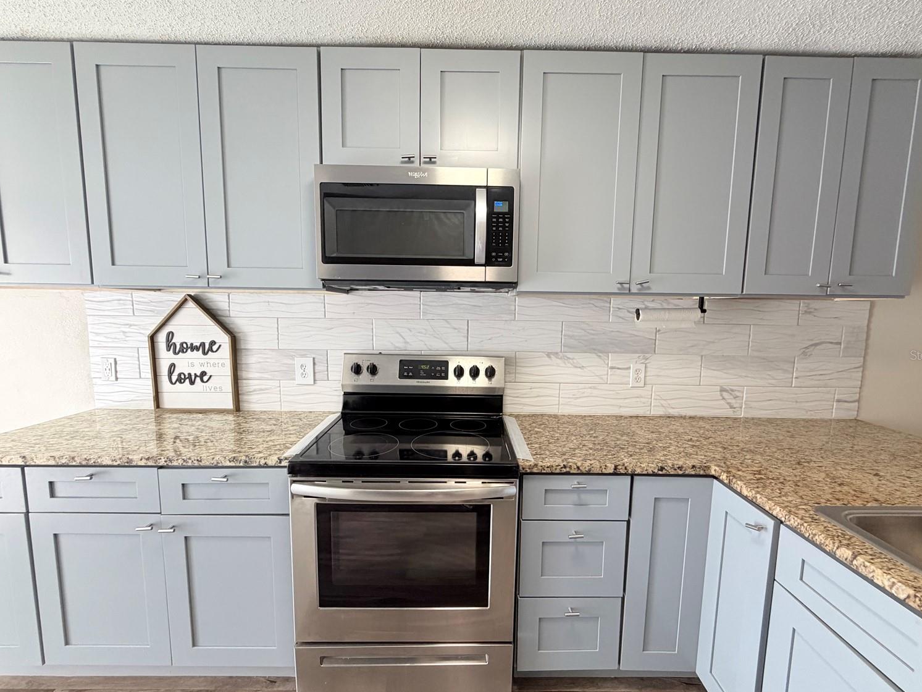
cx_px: 474
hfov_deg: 98.1
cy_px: 355
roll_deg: -1.1
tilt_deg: -6.7
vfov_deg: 81.7
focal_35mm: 15
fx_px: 400
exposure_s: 1/120
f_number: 2.2
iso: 250
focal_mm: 2.22
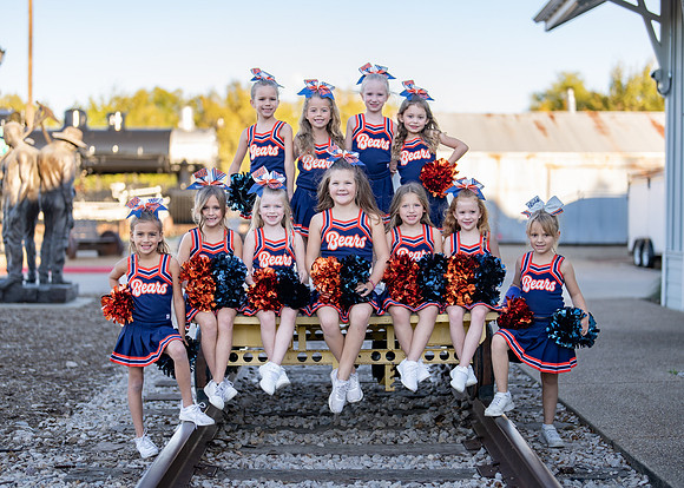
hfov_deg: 32.7
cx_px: 362
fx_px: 1164
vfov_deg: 23.7
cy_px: 261
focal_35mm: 60
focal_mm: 50
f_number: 1.2
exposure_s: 1/1250
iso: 100
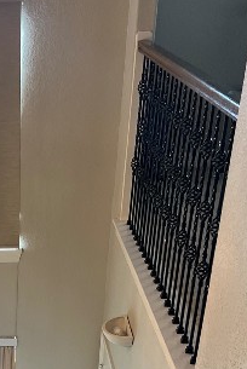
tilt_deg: -35.9
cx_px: -31
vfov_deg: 26.4
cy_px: 442
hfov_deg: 19.2
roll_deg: +1.1
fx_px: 698
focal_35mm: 68
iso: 100
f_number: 1.5
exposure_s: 1/120
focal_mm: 5.7
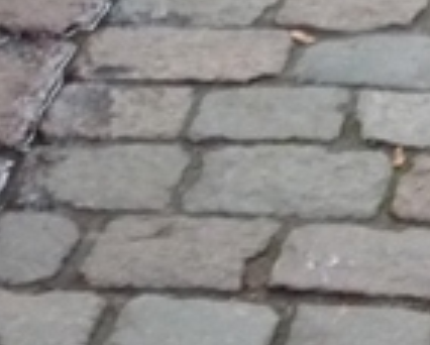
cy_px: 324
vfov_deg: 8.9
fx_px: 2217
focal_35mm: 174
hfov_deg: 10.8
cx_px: 569
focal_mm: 5.5
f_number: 2.8
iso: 400
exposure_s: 1/10
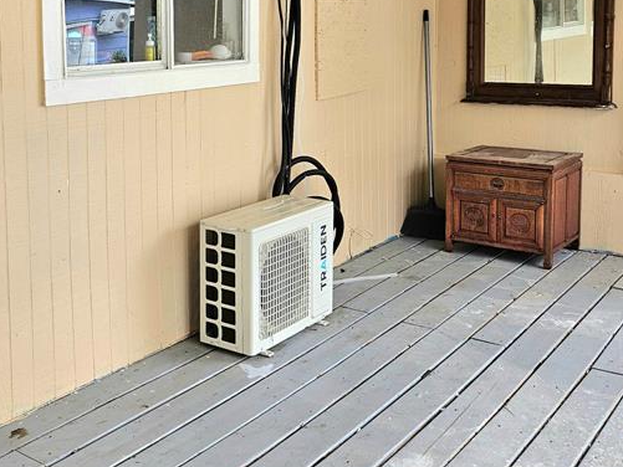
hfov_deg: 38.9
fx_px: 846
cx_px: 126
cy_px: 81
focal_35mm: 47
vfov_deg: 30.0
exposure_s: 1/120
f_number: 1.8
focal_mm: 5.4
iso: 50
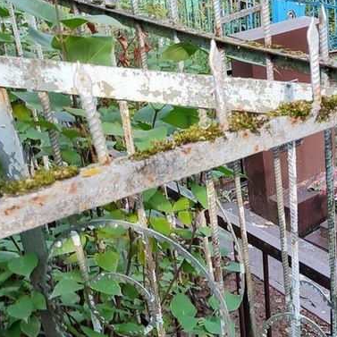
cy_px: 209
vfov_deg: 28.5
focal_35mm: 60
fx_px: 661
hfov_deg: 25.9
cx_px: 392
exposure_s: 1/33
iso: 97
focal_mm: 6.04
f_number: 1.9
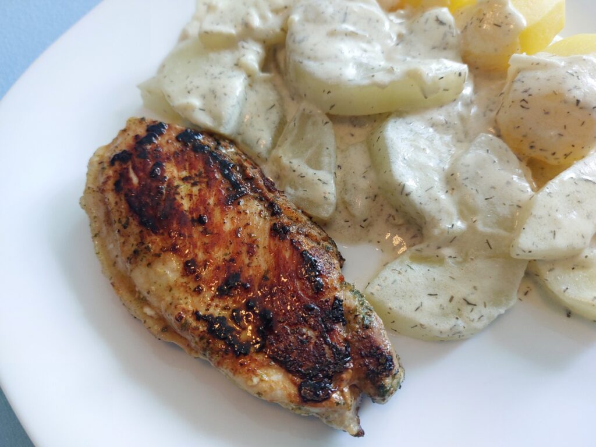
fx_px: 430
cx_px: 298
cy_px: 224
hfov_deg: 69.4
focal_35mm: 25
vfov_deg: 54.9
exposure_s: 1/50
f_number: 1.8
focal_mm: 5.23
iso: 160
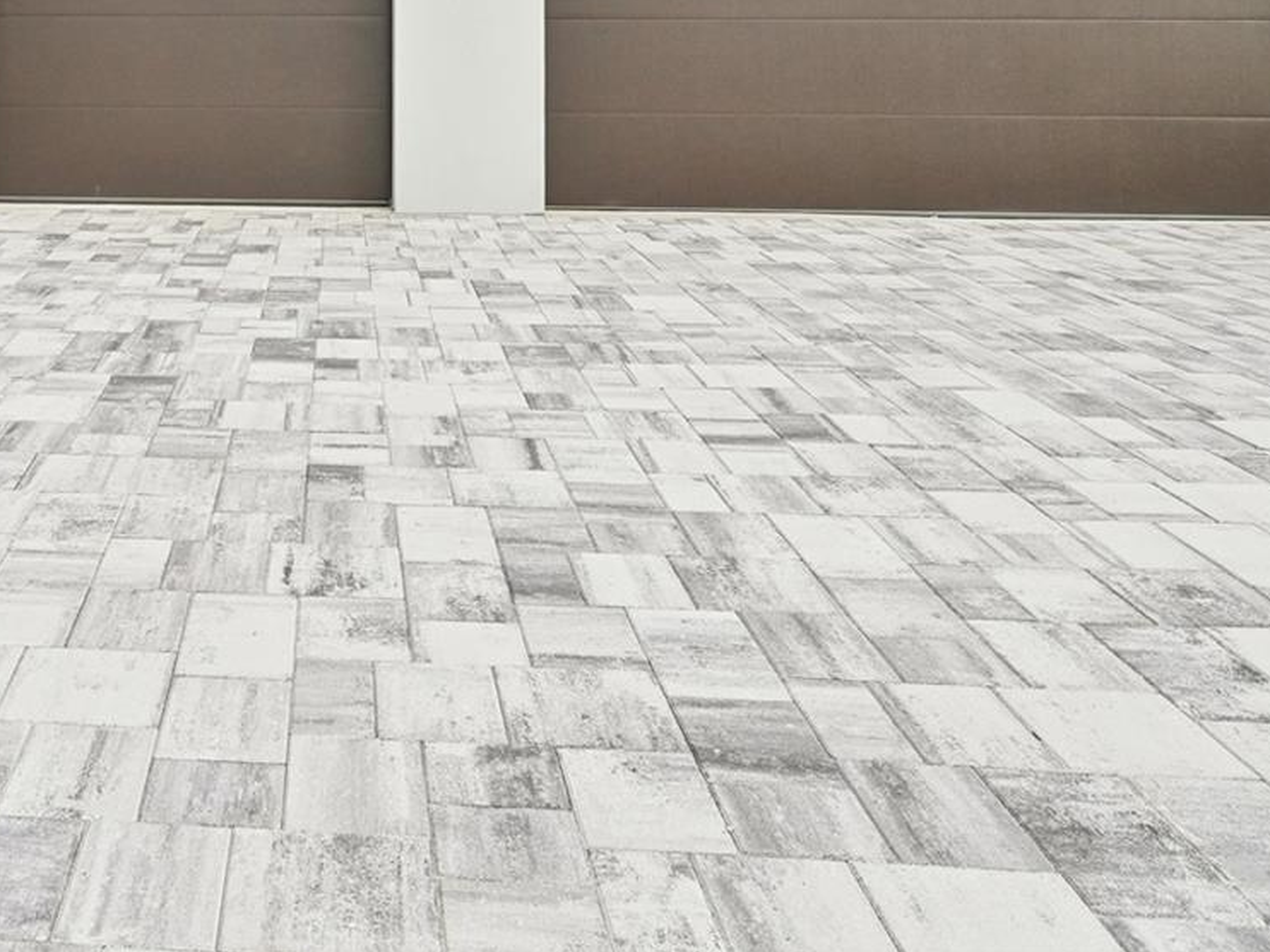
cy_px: 47
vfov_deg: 42.9
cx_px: 255
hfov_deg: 57.1
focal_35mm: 29
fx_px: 1064
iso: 400
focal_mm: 14
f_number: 8
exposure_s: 1/1600
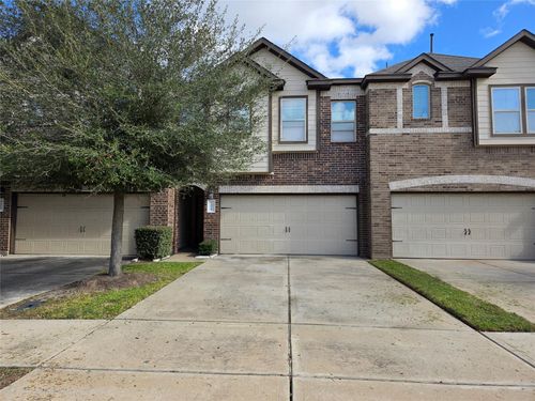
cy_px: 200
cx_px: 268
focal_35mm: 23
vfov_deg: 58.9
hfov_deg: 73.9
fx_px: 355
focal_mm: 6.3
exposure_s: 1/5000
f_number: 1.7
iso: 80
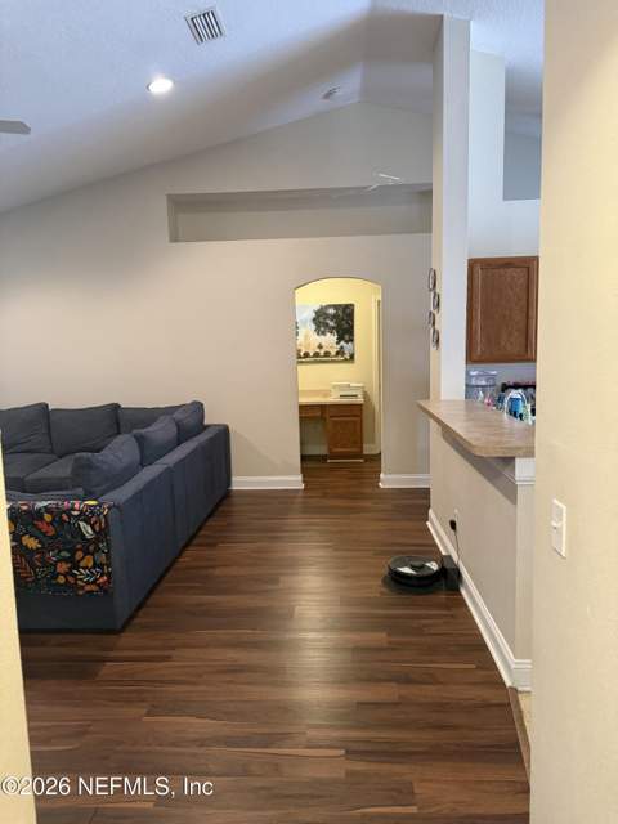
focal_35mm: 24
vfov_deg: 71.6
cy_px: 412
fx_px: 571
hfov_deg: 56.8
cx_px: 309
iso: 640
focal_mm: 6.76
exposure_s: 1/60
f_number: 1.78
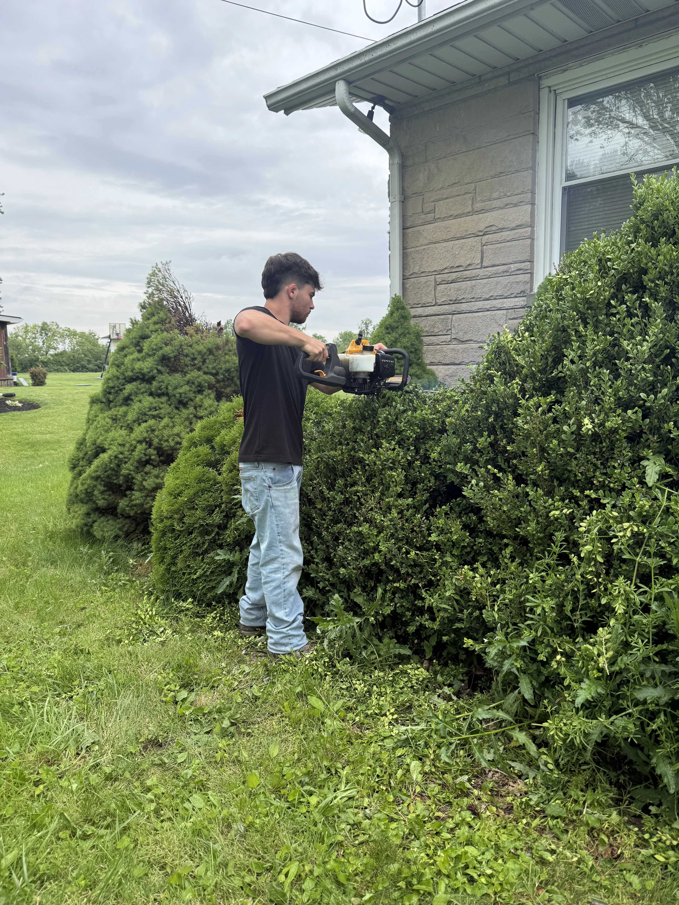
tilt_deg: -8.0
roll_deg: +1.0
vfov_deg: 71.6
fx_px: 628
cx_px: 340
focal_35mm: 24
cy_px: 452
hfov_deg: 56.8
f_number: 1.78
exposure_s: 1/1770
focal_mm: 6.76
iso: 80
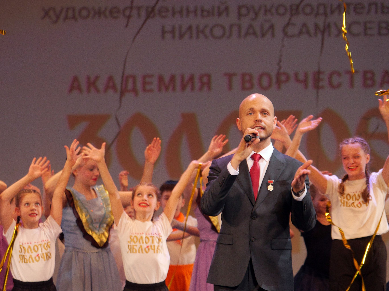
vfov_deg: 4.2
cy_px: 149
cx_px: 189
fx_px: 3944
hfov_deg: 5.6
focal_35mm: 351
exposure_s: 1/160
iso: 1600
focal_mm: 162
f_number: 5
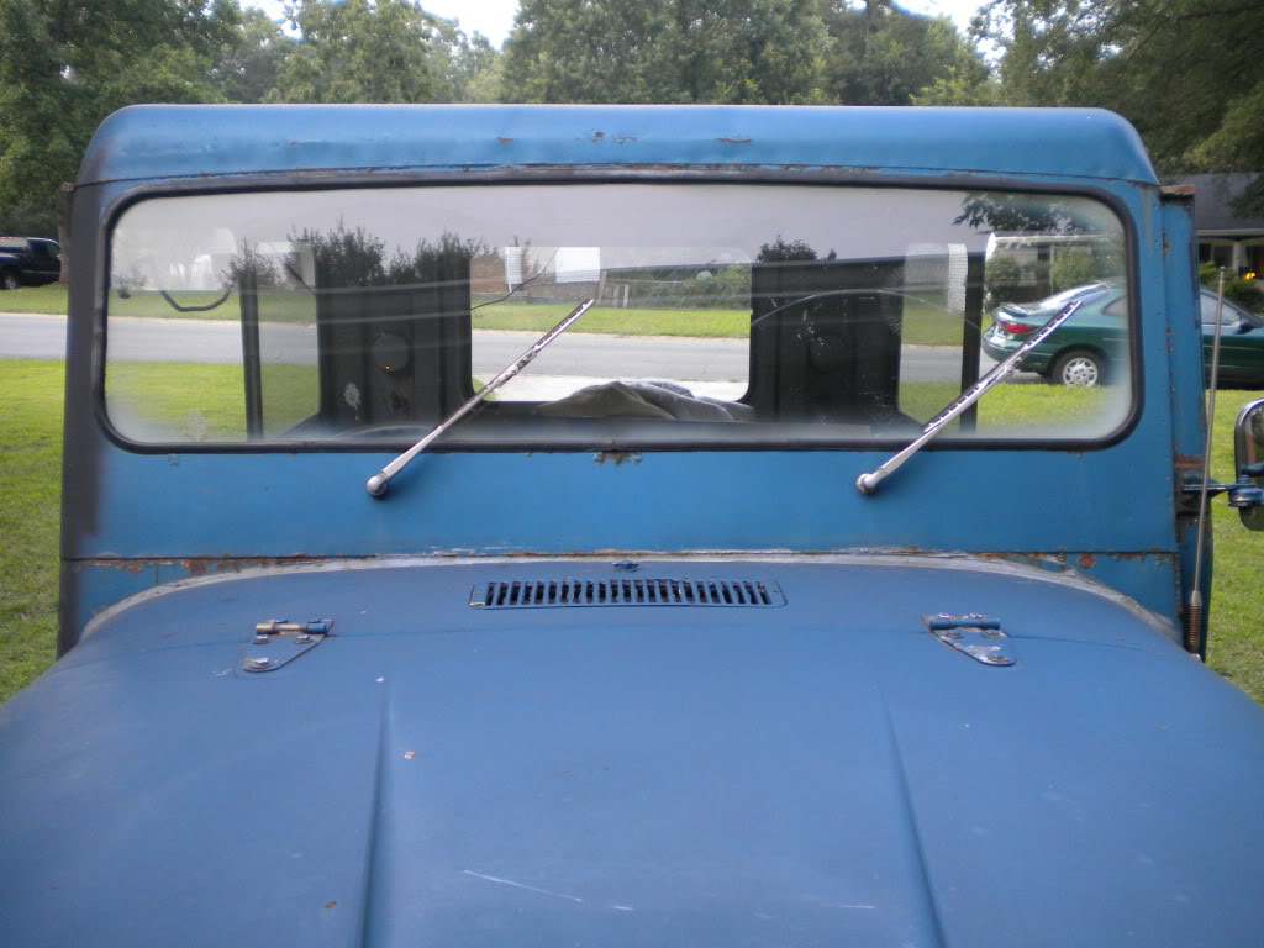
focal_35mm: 35
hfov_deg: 52.6
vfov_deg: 40.7
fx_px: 1278
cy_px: 474
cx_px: 632
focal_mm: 6.3
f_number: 3.1
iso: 148
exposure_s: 1/59
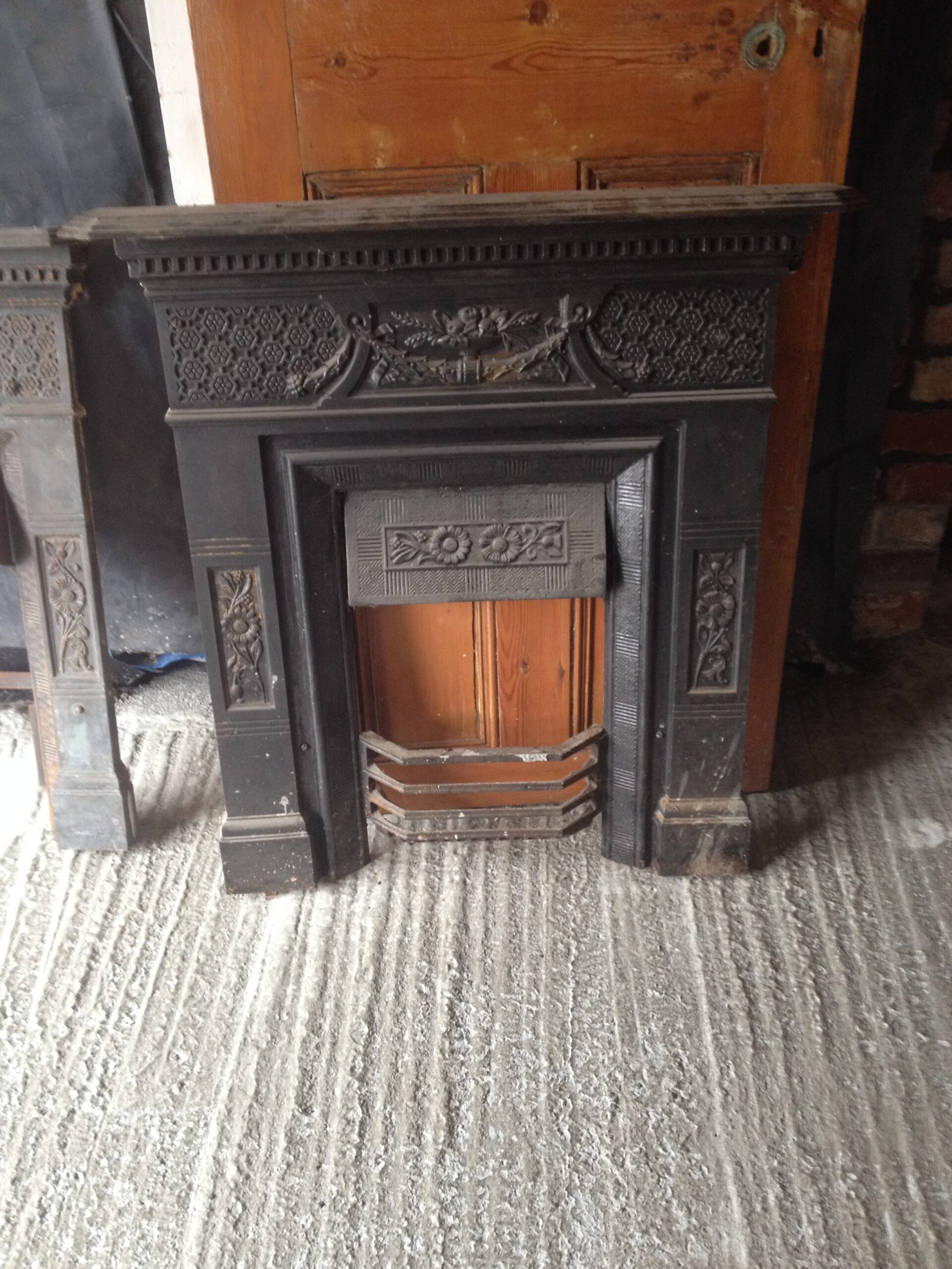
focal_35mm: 35
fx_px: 1283
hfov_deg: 40.7
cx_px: 476
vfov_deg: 52.6
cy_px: 634
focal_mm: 4.28
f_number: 2.4
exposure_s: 1/20
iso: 160
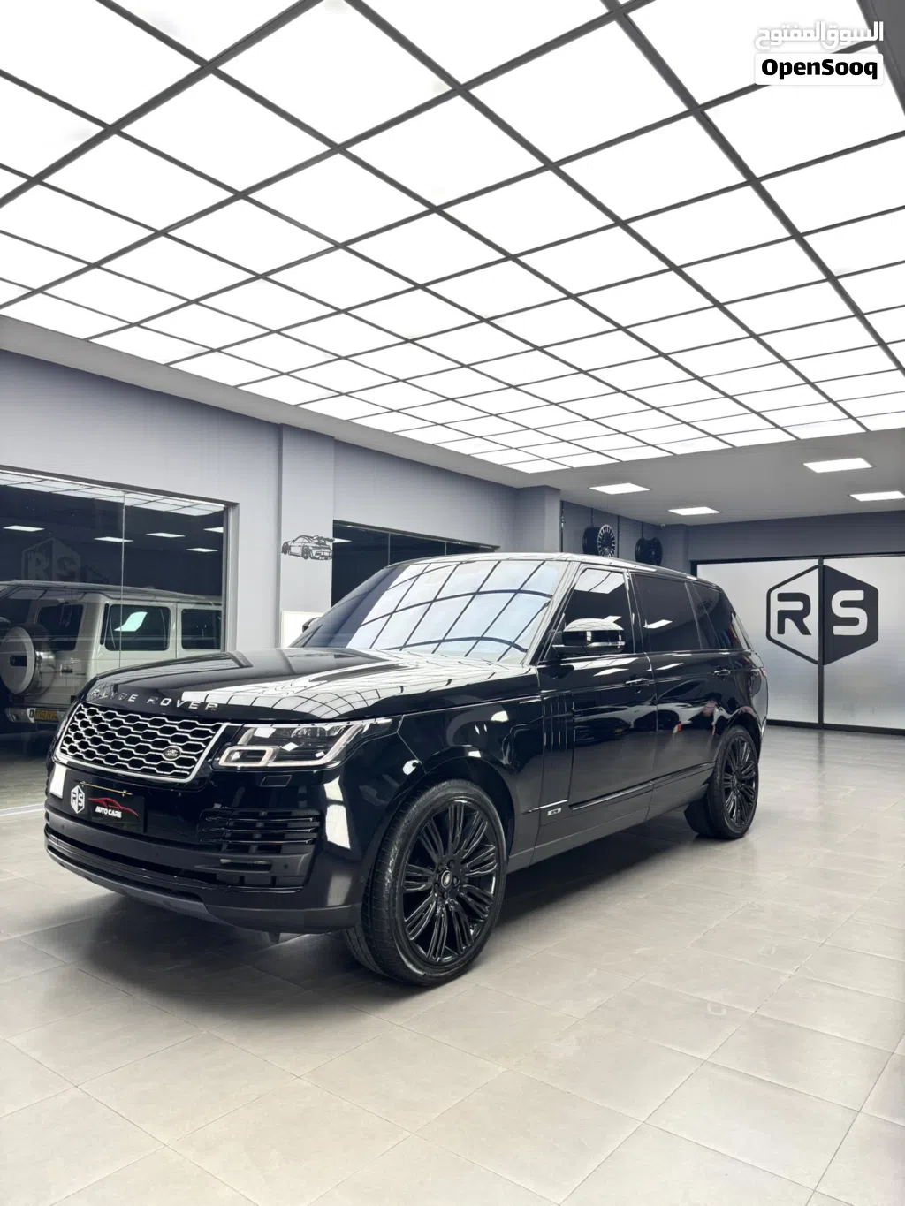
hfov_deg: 56.8
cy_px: 603
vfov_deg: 71.6
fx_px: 836
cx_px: 452
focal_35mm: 24
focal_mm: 6.76
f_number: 1.78
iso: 64
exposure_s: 1/100
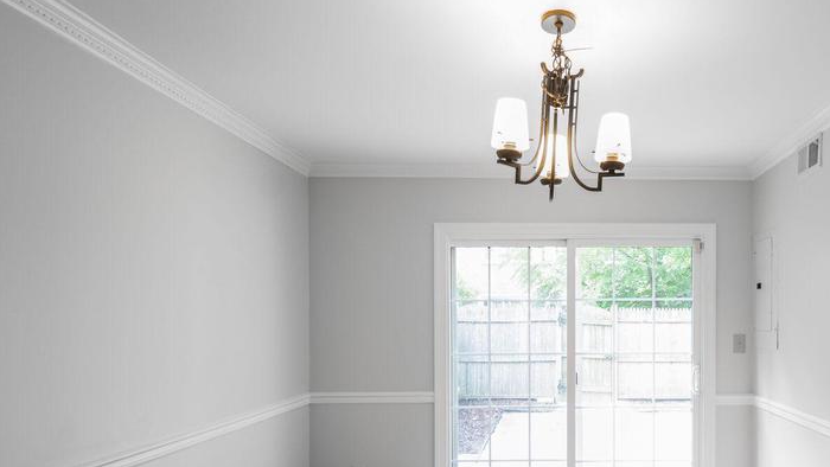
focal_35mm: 23
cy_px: 334
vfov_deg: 48.2
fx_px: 506
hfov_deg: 75.7
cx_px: 567
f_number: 4.5
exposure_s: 1/20
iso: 200
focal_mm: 10
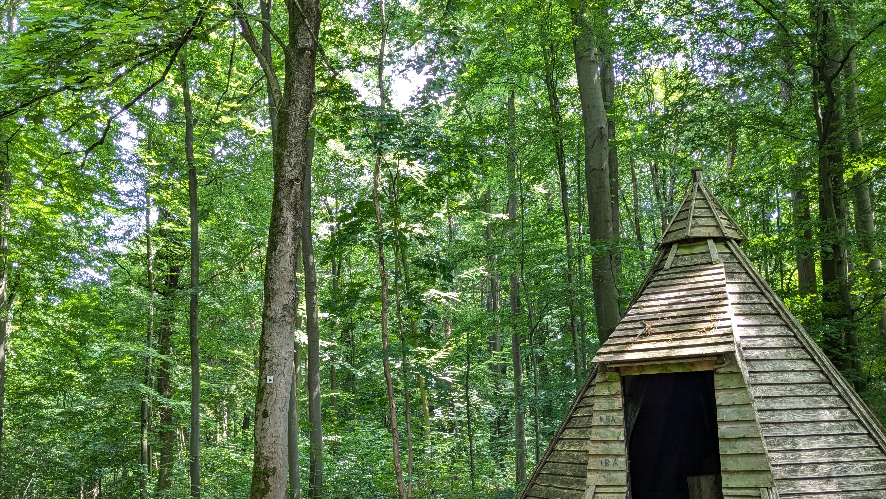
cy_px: 333
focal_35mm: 33
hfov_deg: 59.5
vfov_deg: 35.3
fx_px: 775
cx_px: 423
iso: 56
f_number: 1.73
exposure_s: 1/99.9
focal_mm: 4.38
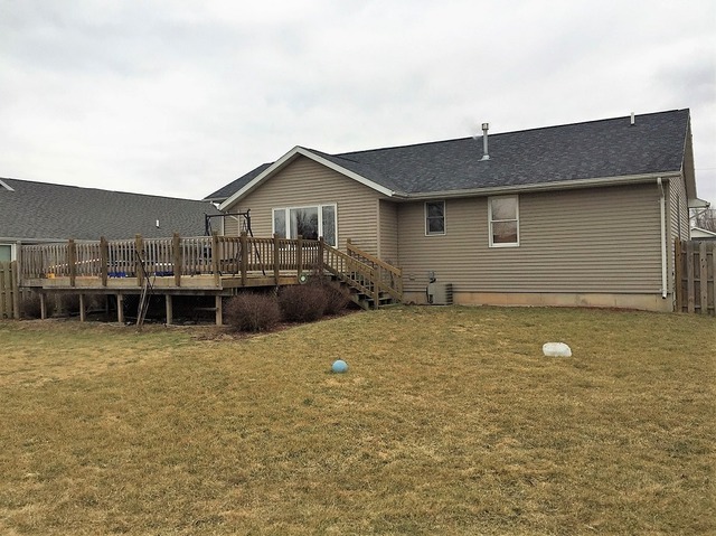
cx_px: 358
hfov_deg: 61.7
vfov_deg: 48.2
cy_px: 268
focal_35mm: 29
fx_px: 599
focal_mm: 4.15
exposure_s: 1/659
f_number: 2.2
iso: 32
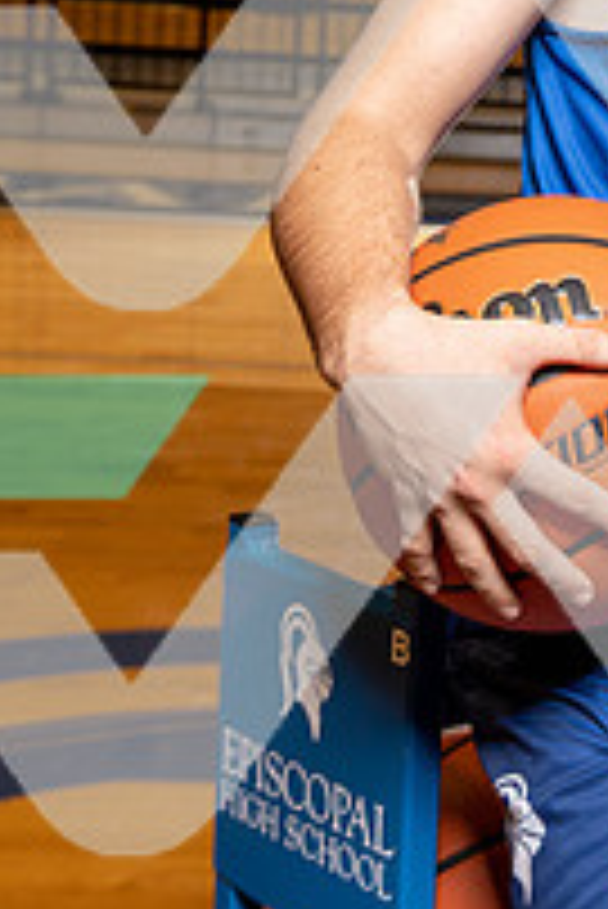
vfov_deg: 22.2
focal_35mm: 89
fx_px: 2251
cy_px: 70
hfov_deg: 14.4
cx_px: 901
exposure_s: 1/250
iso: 400
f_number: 4.5
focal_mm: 31
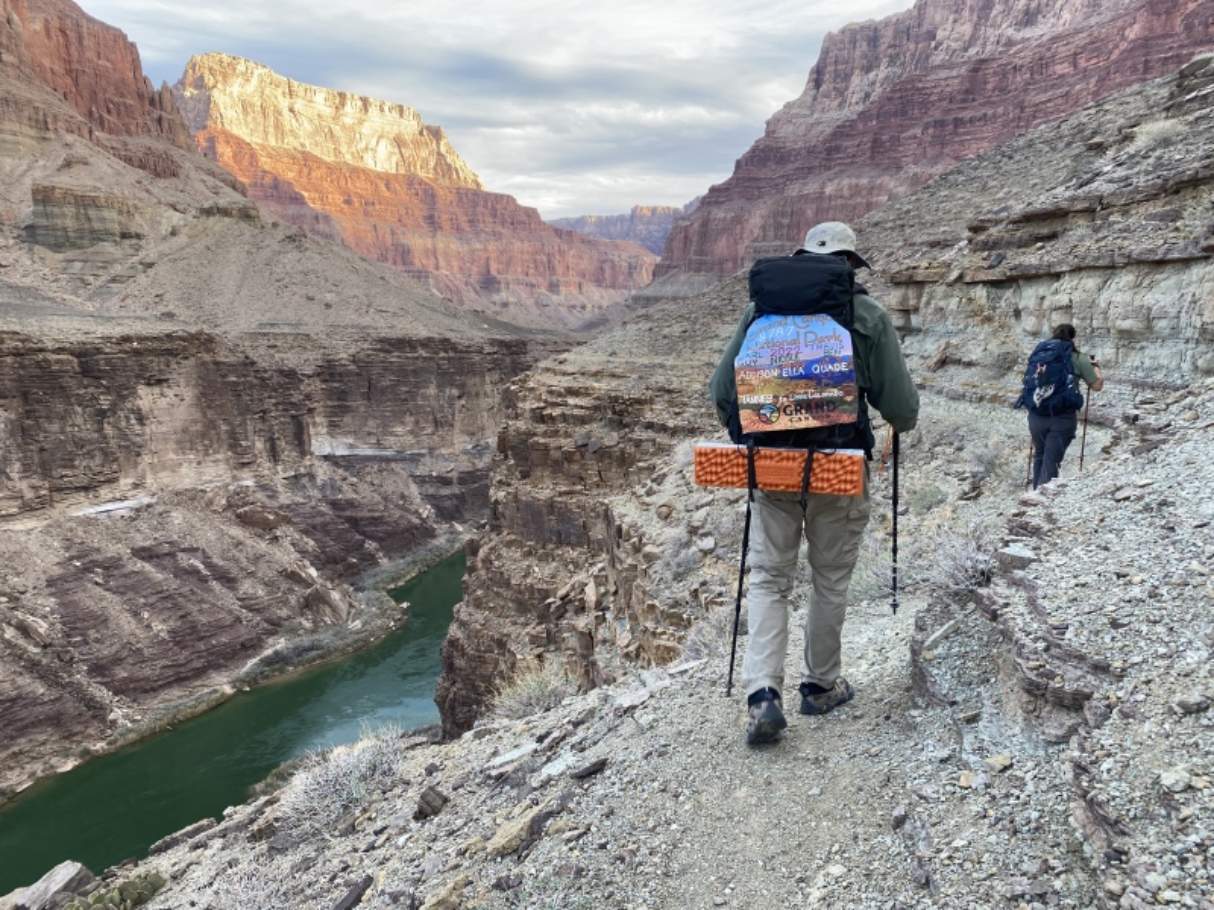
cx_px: 607
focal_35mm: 26
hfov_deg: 67.3
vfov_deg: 53.1
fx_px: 912
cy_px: 455
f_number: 1.8
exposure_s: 1/192
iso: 32
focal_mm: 4.25
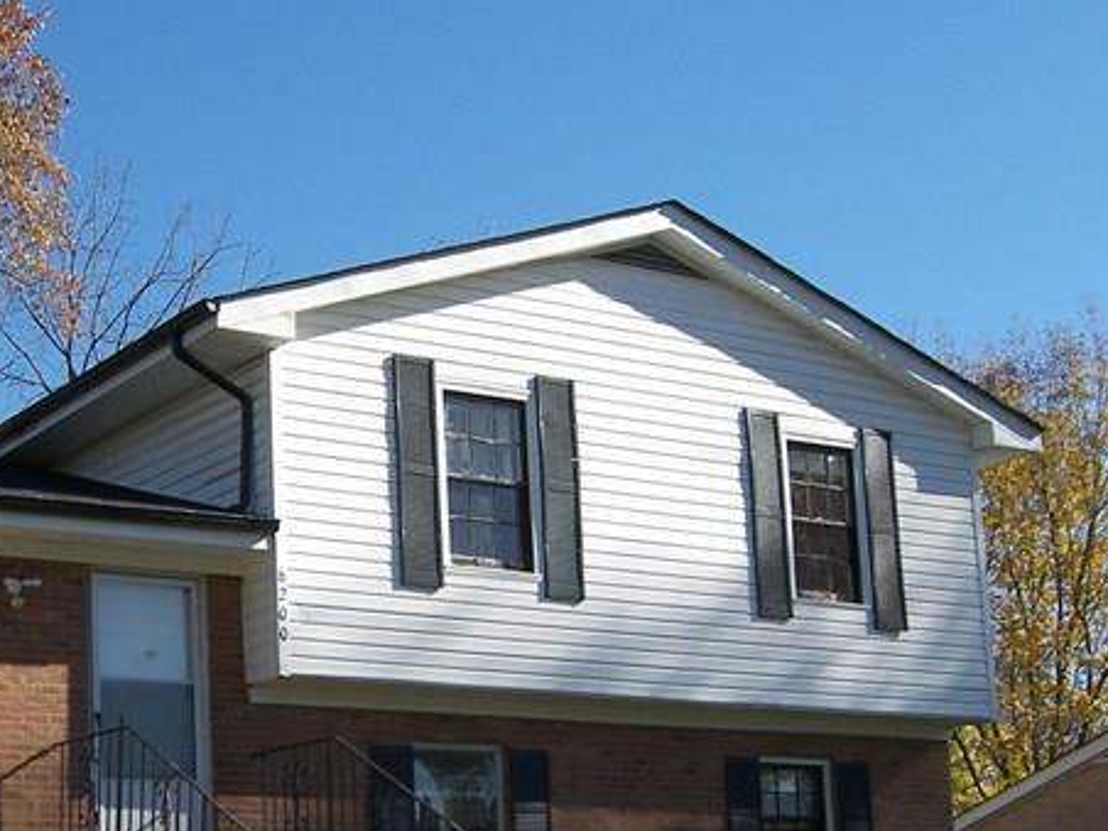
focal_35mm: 68
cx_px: 199
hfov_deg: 27.9
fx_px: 2177
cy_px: 664
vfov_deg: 21.4
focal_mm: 6.3
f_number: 3.2
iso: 50
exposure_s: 1/800
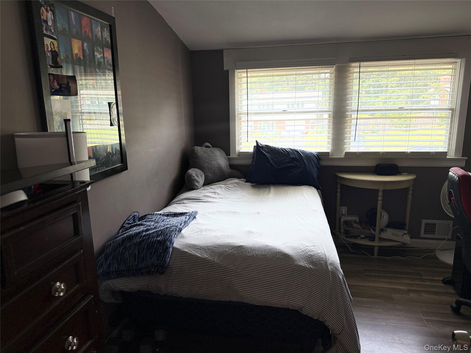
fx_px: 327
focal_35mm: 24
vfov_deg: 56.8
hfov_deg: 71.6
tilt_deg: -12.6
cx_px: 236
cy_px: 176
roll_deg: +0.9
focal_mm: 6.76
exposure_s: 1/155
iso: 200
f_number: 1.78
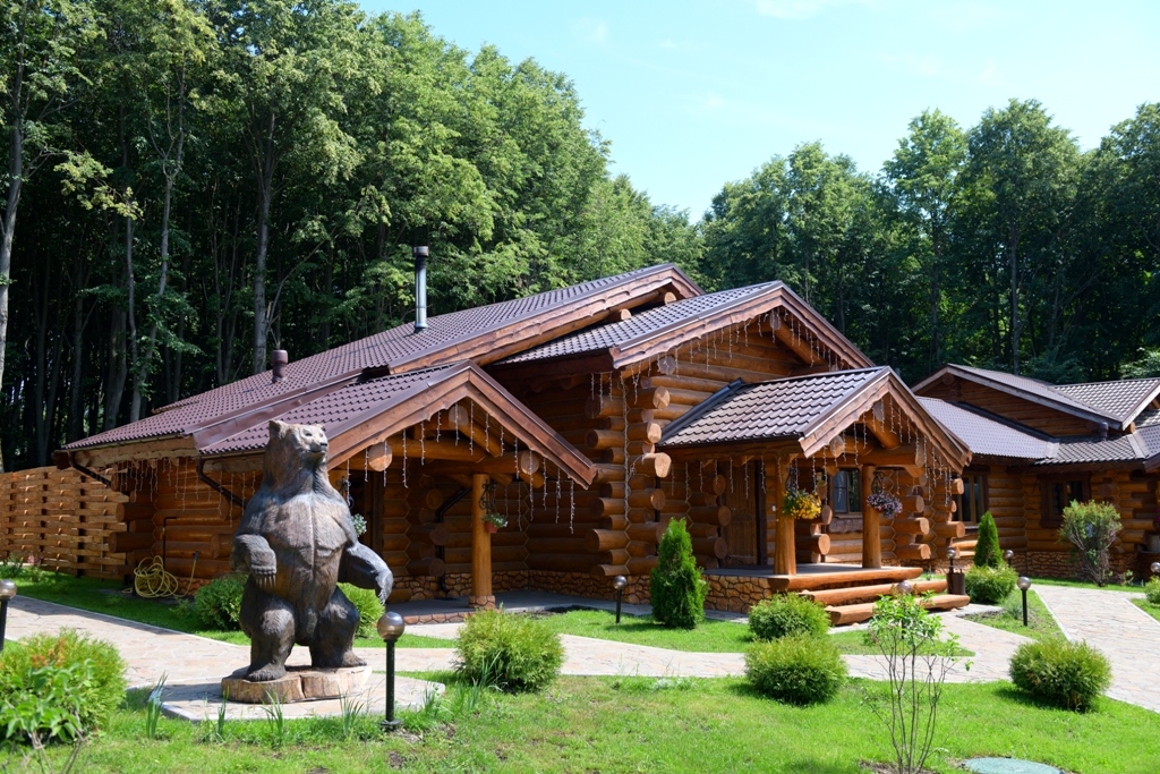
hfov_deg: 58.7
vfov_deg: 41.1
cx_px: 580
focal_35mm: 32
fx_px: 1031
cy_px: 387
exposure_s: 1/320
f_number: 5.6
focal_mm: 32
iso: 200
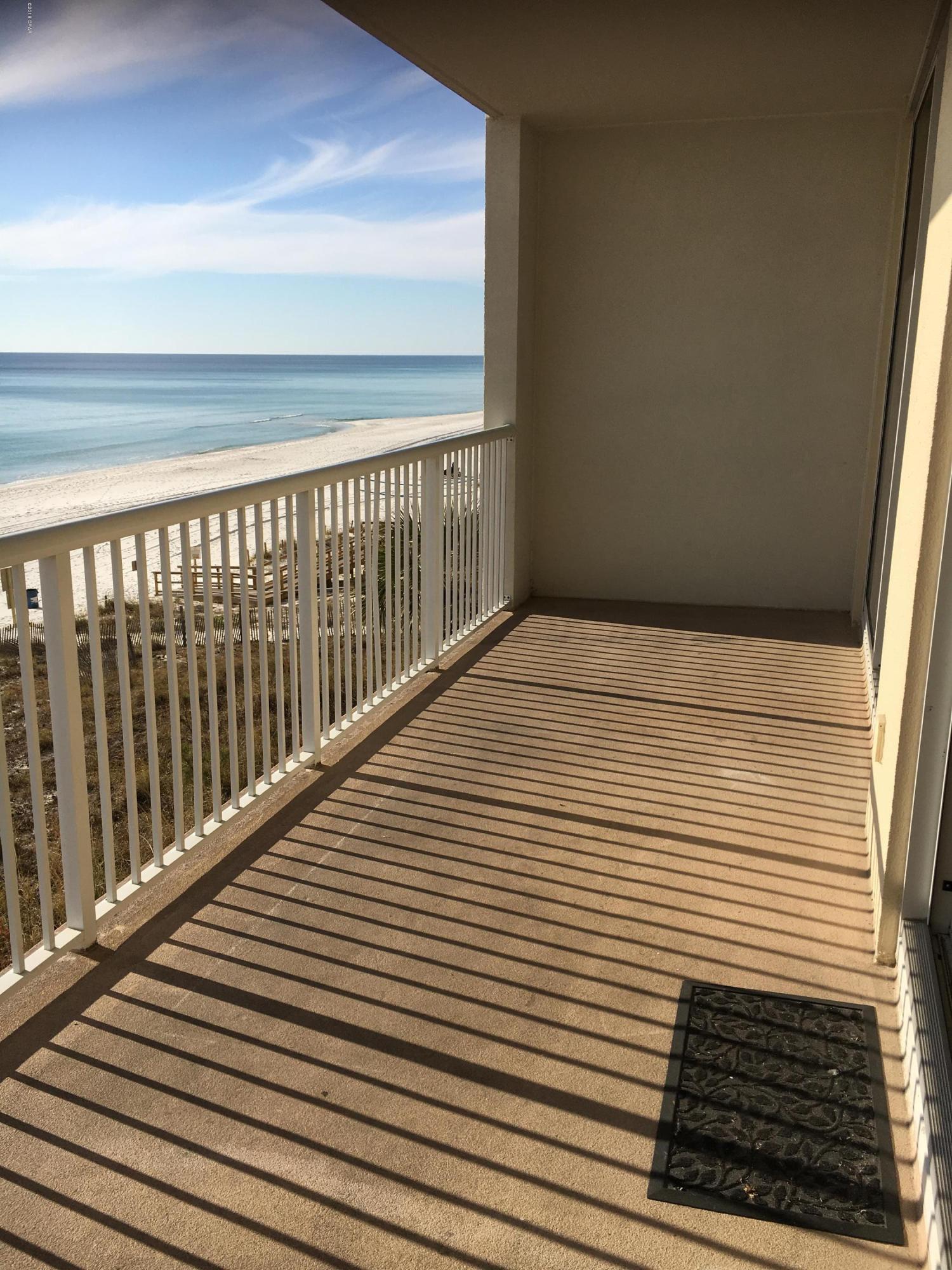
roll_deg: +0.1
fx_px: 1063
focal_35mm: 29
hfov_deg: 48.2
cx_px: 476
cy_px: 635
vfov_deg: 61.7
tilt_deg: -14.5
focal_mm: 4.15
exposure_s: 1/2653
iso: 25
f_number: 2.2
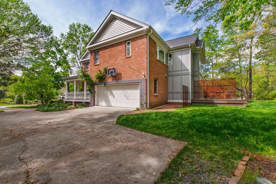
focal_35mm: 15
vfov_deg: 77.3
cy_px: 92
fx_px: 115
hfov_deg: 100.4
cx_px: 138
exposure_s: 1/80
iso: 100
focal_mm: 10
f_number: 8
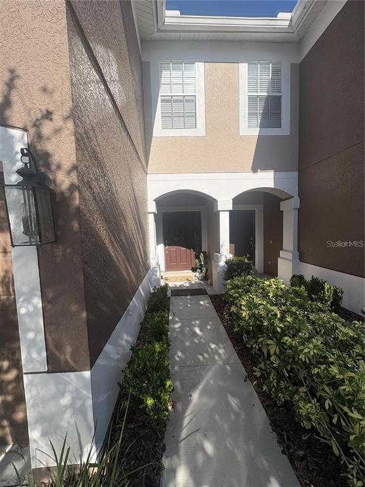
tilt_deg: -2.4
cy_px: 244
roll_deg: +1.3
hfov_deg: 85.7
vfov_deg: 102.1
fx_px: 197
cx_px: 182
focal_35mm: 14
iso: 50
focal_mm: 2.22
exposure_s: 1/1748
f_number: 2.2
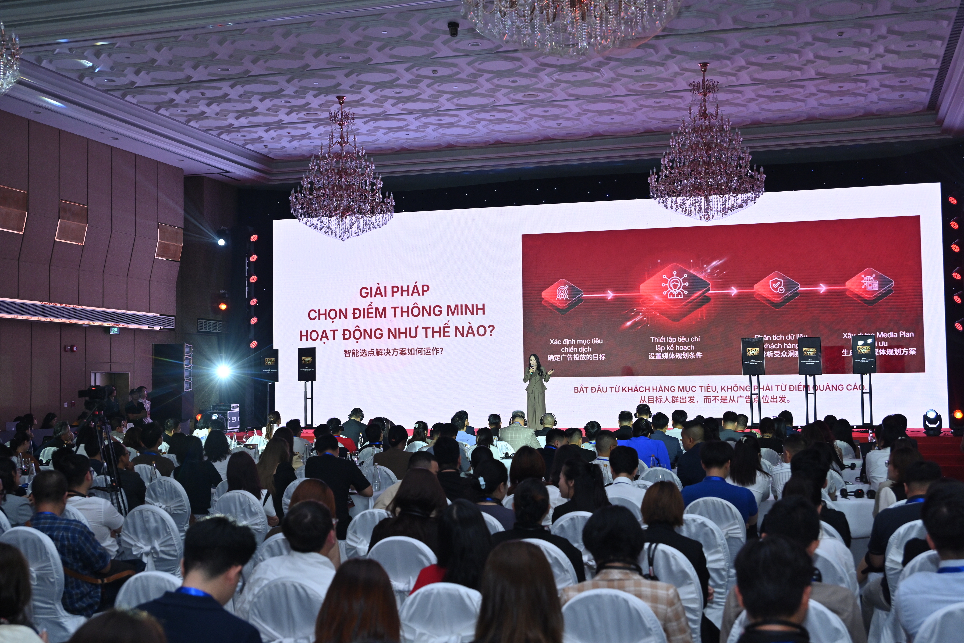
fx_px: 1125
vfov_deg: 31.9
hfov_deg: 46.4
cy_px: 322
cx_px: 482
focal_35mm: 42
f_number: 4
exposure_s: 1/160
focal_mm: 42
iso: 640
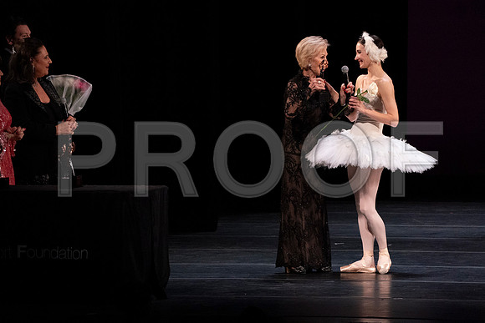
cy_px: 162
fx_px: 5390
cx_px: 242
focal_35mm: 400
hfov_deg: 5.2
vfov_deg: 3.4
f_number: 11
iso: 12800
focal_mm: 400
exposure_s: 1/320
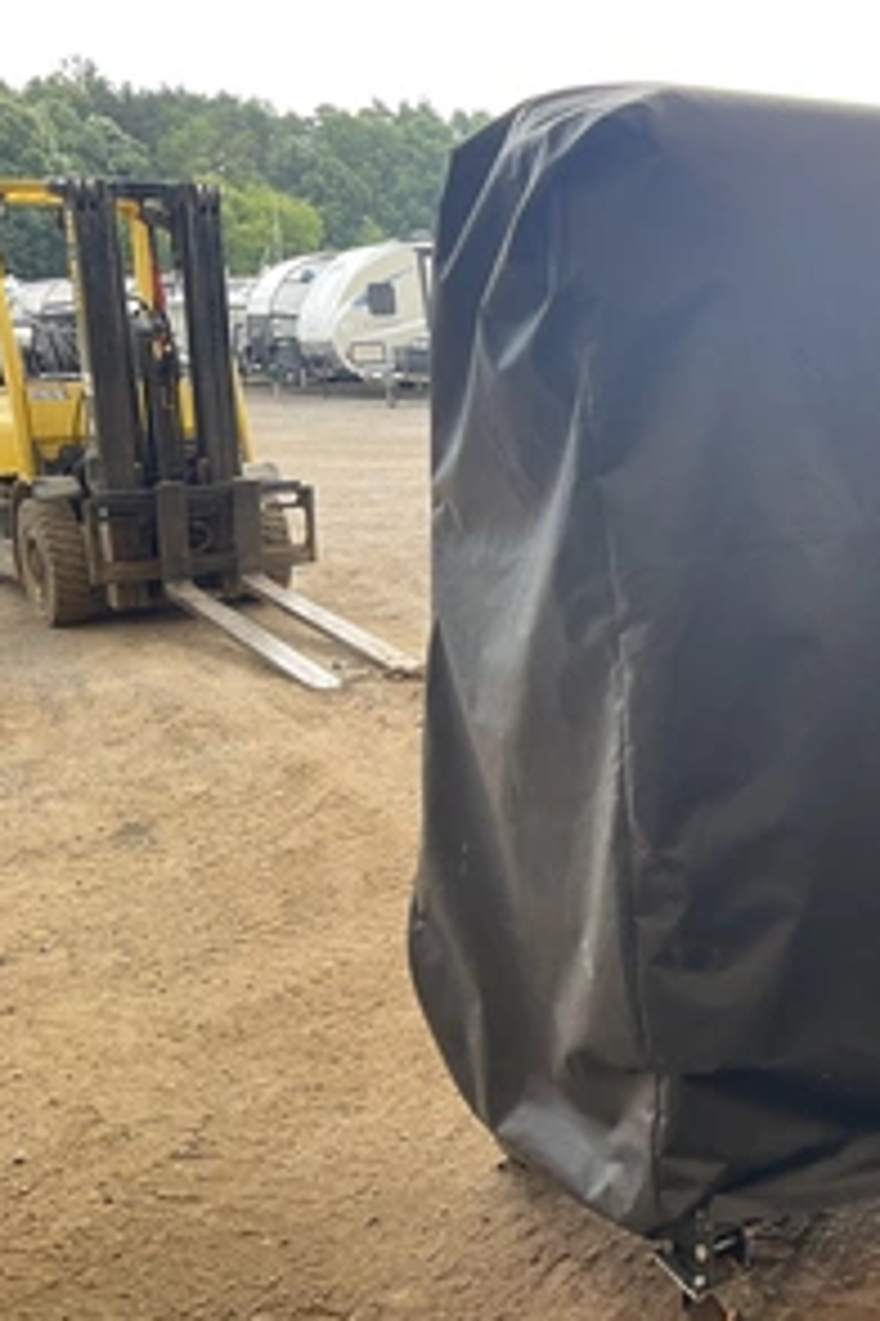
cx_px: 893
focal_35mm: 41
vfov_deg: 47.4
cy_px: 669
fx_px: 1503
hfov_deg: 30.2
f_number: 1.8
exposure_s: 1/122
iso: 25
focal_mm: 3
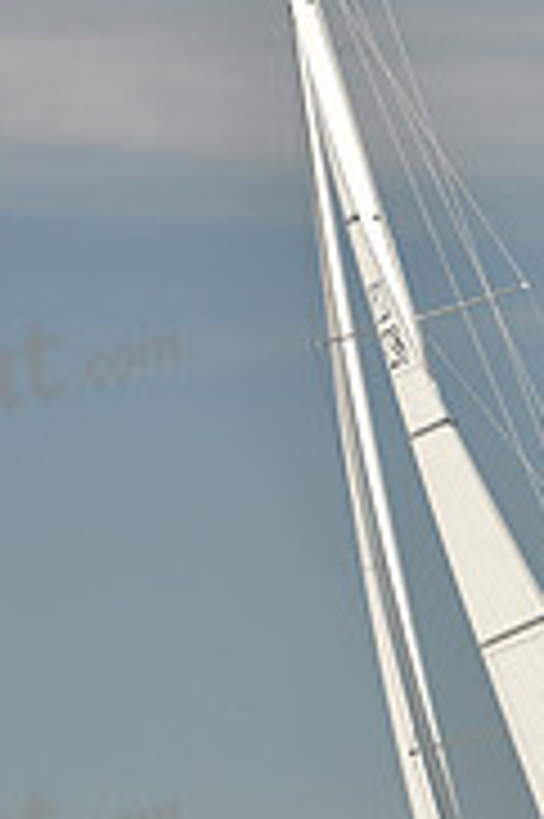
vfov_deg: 4.2
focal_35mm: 494
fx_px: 11218
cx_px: 416
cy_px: 585
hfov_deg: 2.8
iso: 250
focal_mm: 155
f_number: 5.6
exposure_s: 1/640
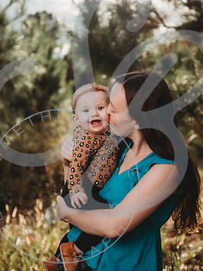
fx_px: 572
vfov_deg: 26.7
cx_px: 100
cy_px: 123
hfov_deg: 20.1
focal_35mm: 73
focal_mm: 55
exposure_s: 1/800
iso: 100
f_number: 2.8
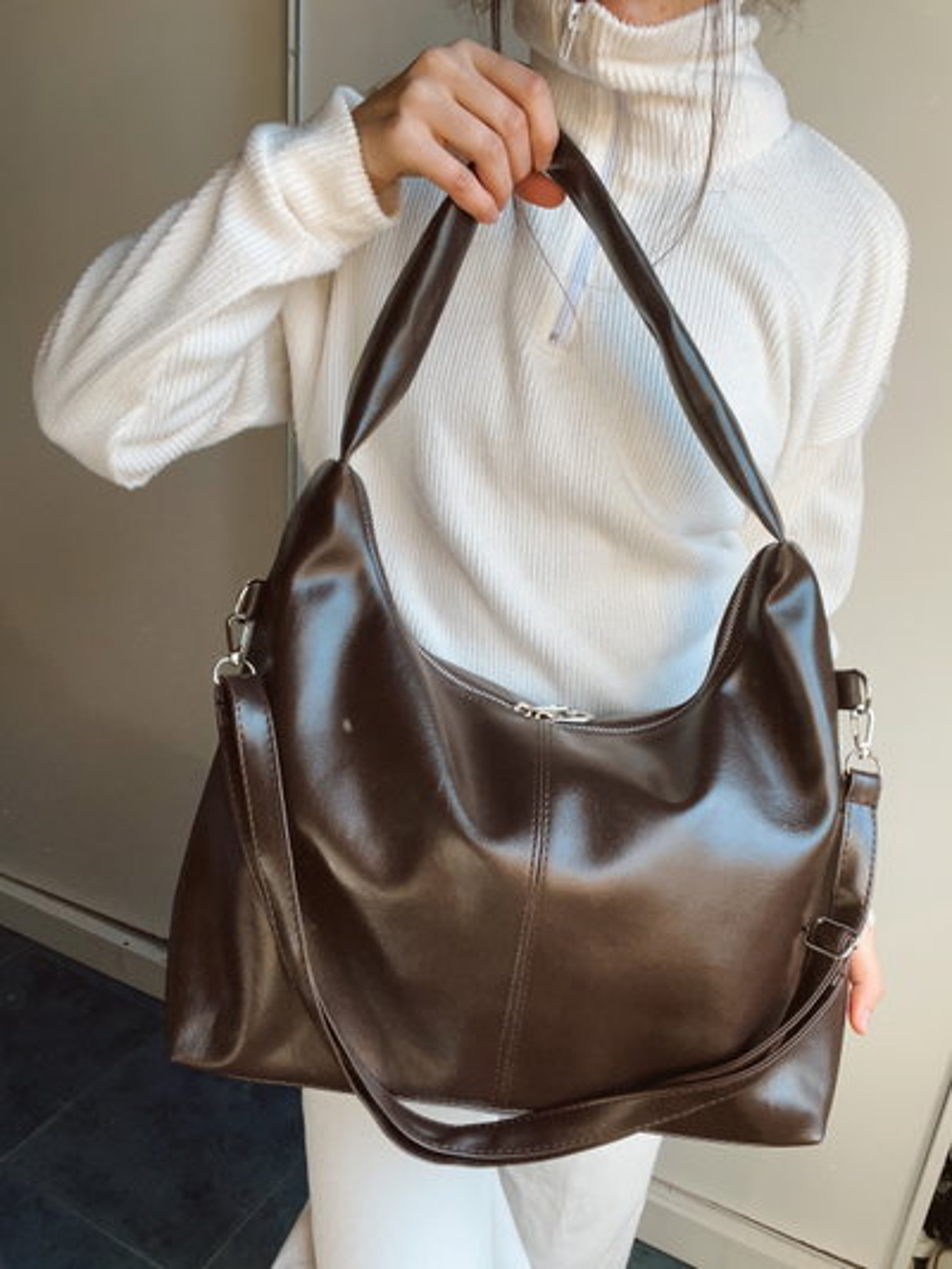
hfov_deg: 46.8
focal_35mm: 30
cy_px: 634
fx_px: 1100
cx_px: 476
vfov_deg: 60.0
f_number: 2.2
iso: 100
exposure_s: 1/66
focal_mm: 2.71
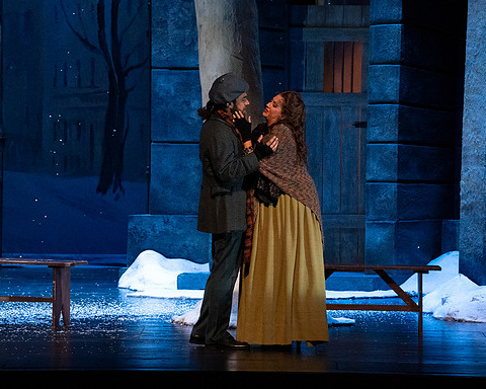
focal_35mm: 227
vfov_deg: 6.8
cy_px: 194
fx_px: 3265
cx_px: 234
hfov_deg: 8.5
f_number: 11
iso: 20000
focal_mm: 200
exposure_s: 1/320
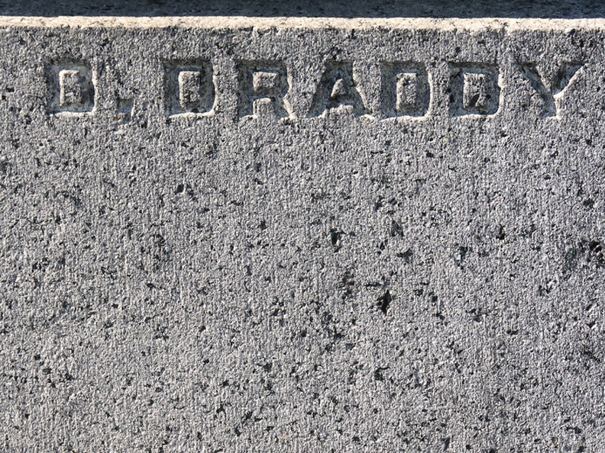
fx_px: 2220
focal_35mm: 127
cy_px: 226
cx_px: 302
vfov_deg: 11.7
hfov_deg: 15.5
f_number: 4.8
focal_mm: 32.4
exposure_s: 1/136
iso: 50
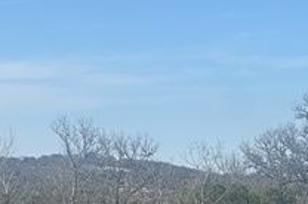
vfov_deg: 5.5
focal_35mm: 247
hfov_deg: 8.2
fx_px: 2110
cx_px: -86
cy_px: 242
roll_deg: -1.1
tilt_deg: -1.9
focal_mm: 9
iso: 32
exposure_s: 1/758
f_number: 2.8
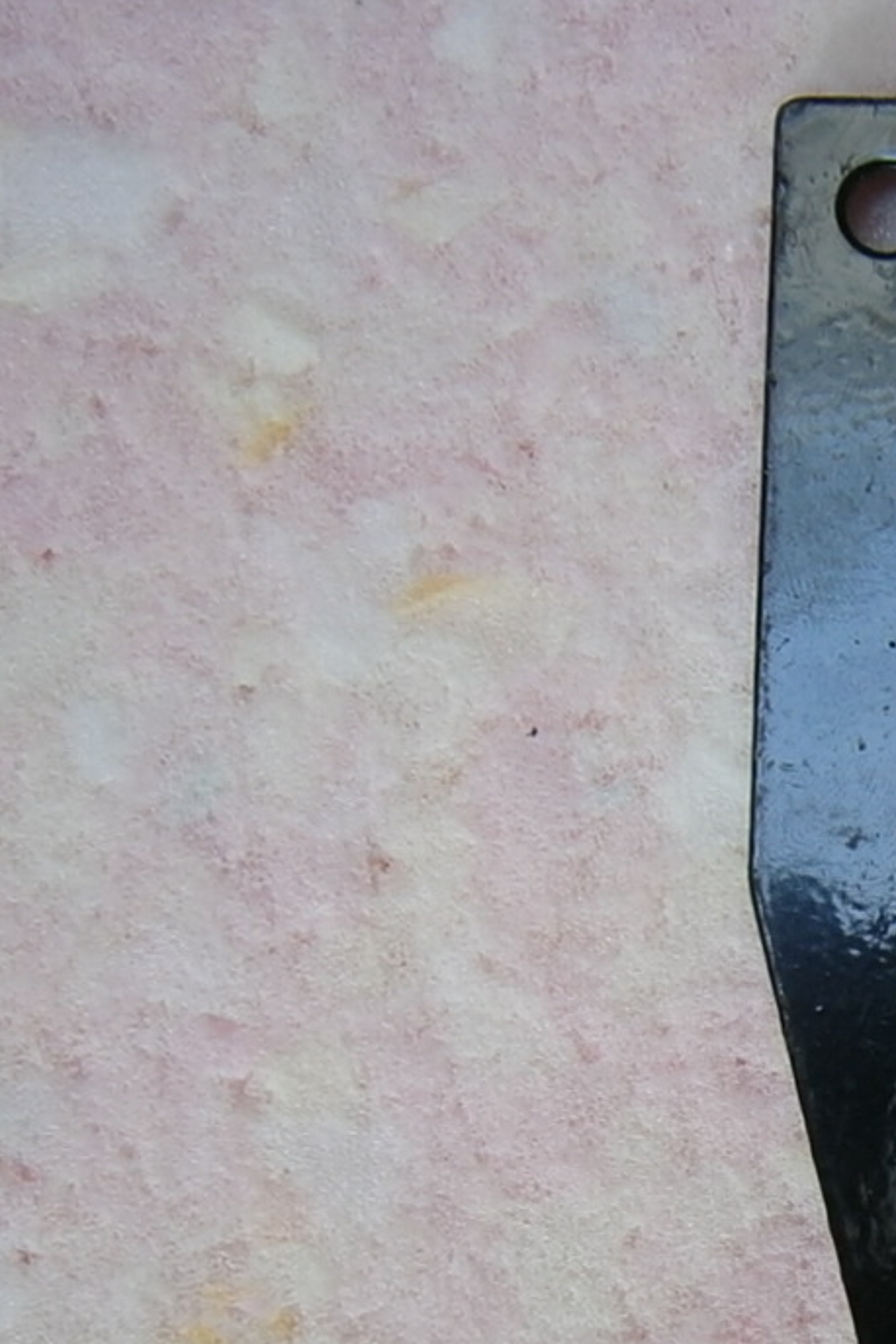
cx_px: 1111
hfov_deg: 20.1
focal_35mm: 63
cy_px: 1141
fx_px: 2352
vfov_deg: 30.8
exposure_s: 1/60
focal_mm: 4.7
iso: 80
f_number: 2.8
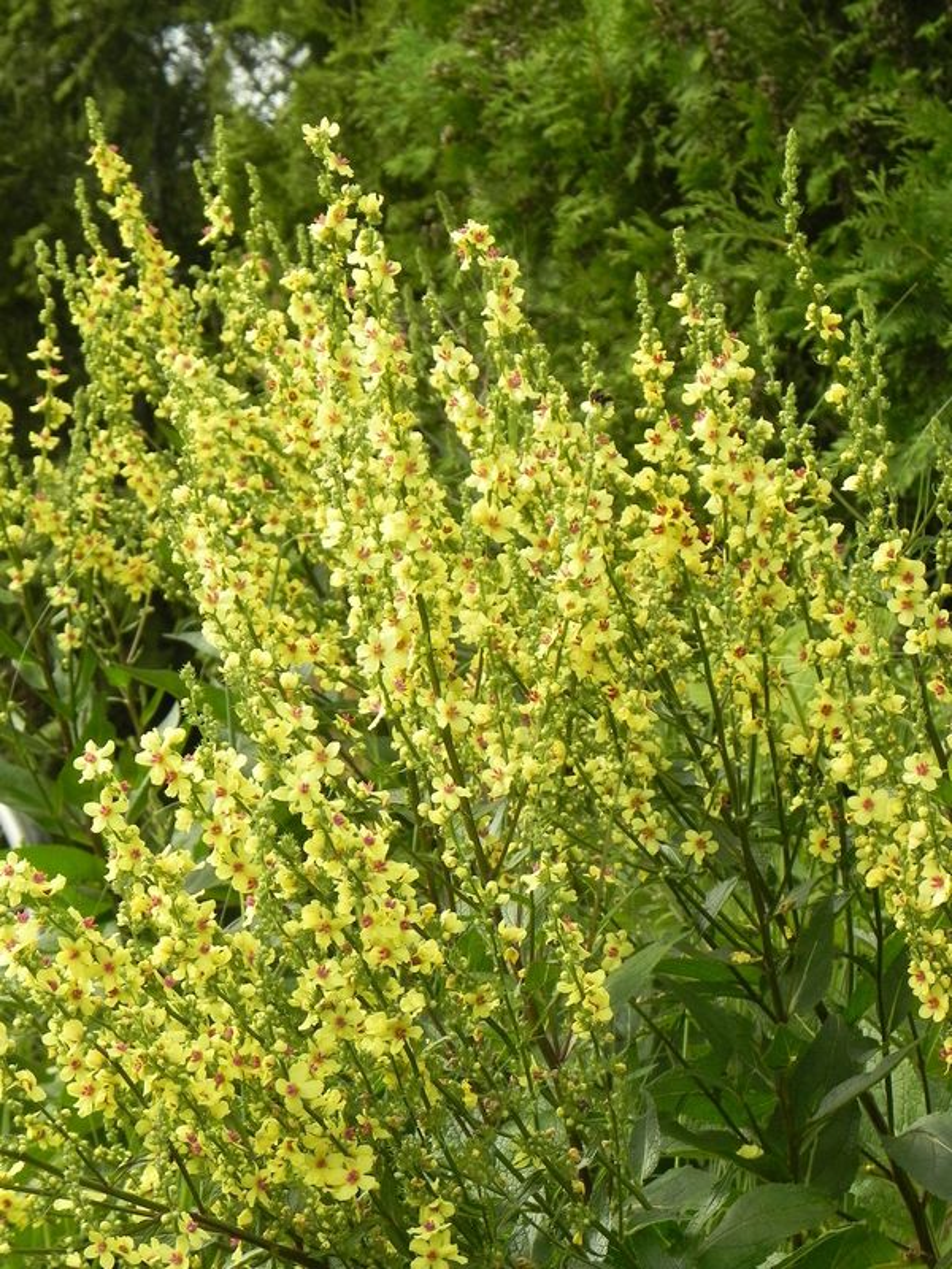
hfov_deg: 10.3
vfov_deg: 13.7
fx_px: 5280
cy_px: 634
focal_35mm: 144
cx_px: 476
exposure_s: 1/400
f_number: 5
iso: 160
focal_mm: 25.7
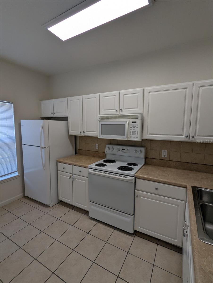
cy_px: 142
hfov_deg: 78.2
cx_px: 106
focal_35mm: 16
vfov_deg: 94.4
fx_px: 131
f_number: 2.2
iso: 27
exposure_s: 1/120
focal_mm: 2.35
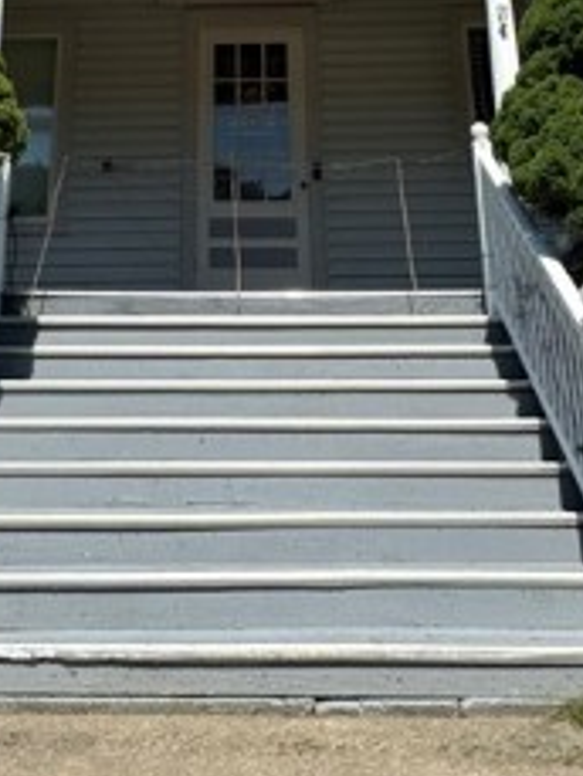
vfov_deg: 35.6
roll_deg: +0.5
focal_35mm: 47
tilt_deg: +23.5
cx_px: 220
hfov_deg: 30.8
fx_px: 1054
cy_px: -37
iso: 50
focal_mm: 2.22
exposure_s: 1/2083
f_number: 2.2
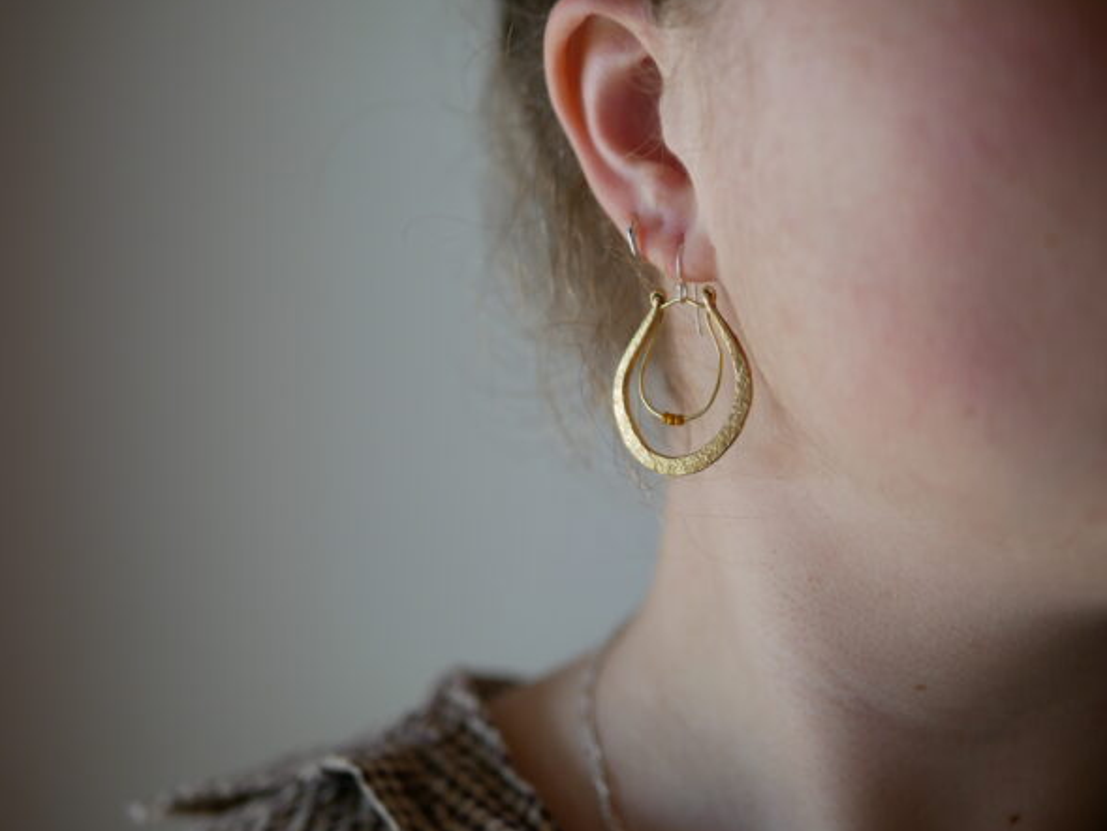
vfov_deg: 28.6
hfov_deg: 37.5
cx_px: 558
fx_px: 1631
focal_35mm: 51
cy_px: 416
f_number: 1.8
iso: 200
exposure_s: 1/160
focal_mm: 25
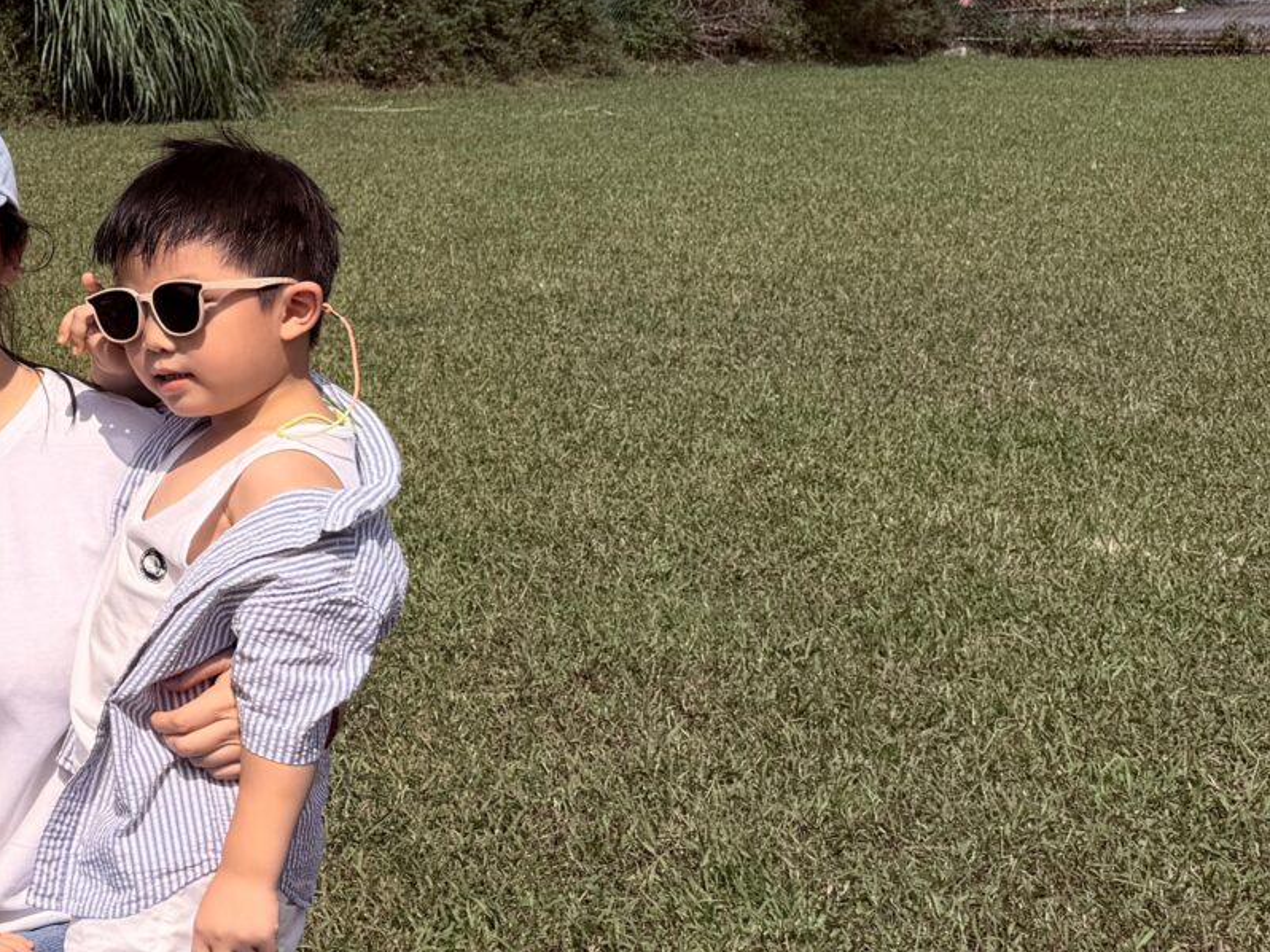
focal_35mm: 77
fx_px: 2824
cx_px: -689
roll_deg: +0.8
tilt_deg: -5.3
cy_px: 264
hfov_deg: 21.0
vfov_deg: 19.0
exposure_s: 1/7353
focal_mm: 6.76
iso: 80
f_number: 1.78
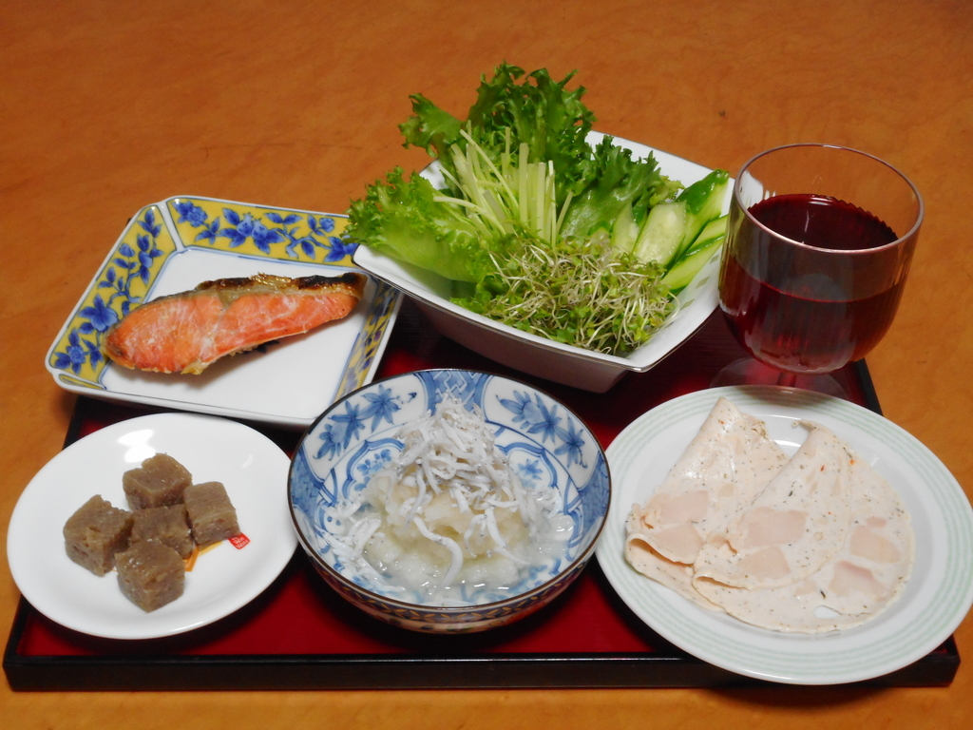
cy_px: 365
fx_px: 1434
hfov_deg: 37.5
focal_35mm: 51
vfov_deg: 28.6
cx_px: 486
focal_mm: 9.1
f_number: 4.9
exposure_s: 1/15
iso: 400
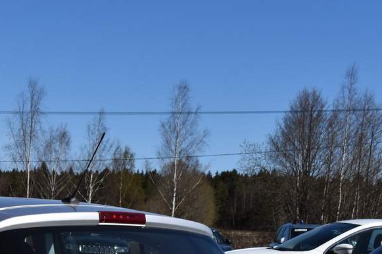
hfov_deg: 21.0
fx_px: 976
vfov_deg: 14.2
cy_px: 333
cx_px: -39
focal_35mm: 92
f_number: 9.5
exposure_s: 1/1000
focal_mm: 22
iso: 200
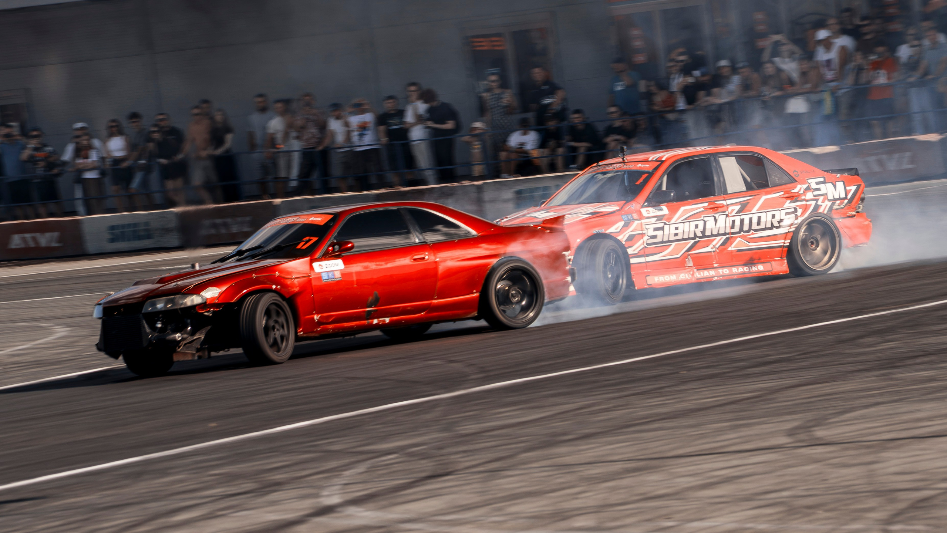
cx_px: 503
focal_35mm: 334
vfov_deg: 3.6
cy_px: 266
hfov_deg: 6.5
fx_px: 8379
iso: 100
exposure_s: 1/125
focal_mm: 200
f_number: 13
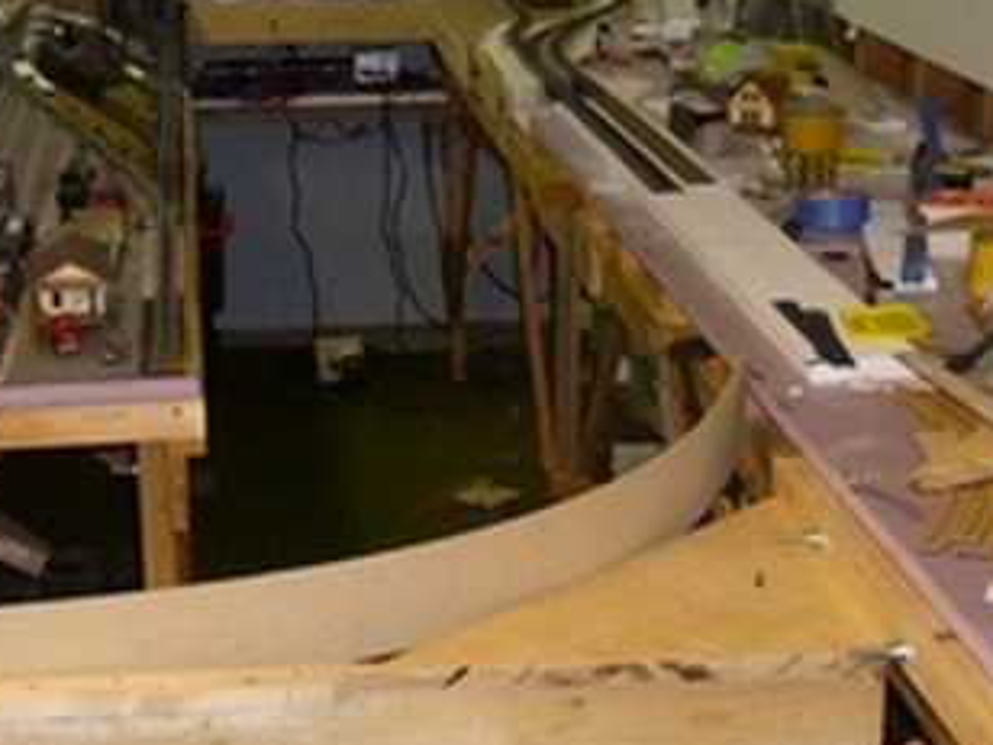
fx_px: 2324
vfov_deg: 18.2
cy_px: 458
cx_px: 467
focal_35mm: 81
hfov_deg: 24.1
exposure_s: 1/60
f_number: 3.7
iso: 400
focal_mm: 6.9
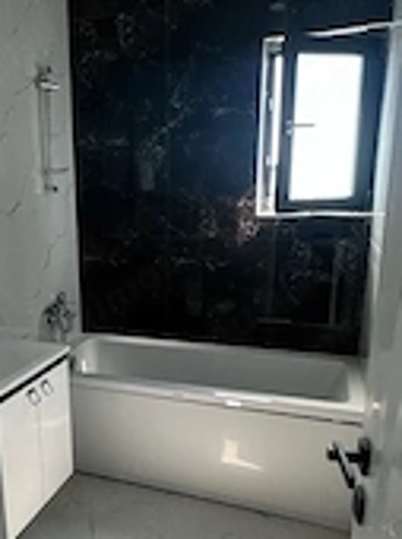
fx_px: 512
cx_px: 120
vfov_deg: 55.1
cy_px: 317
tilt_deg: -14.3
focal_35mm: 33
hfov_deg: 42.0
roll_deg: +1.5
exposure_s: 1/99
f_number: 2.2
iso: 64
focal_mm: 2.22
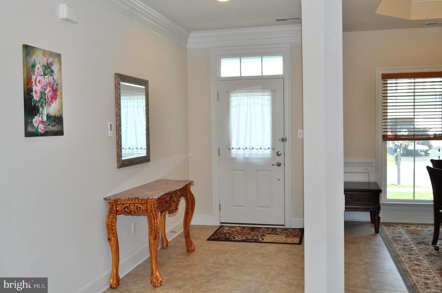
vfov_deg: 36.8
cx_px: 221
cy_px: 146
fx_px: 441
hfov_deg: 53.2
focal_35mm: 36
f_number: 8
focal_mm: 24
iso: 200
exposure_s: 1/30
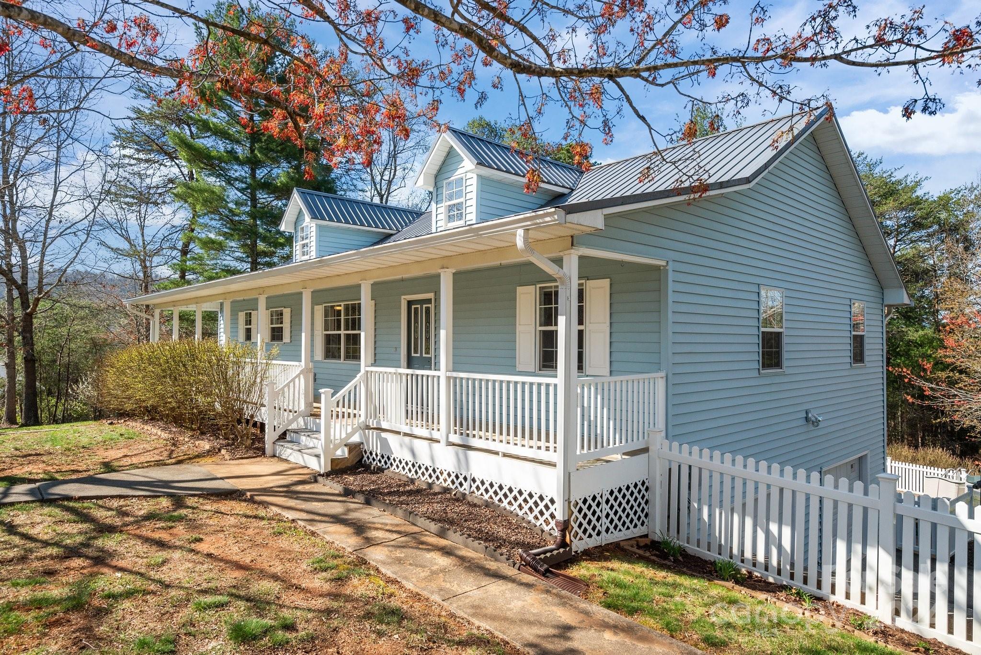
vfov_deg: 59.5
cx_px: 490
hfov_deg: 81.2
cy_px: 328
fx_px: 572
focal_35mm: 21
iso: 800
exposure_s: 1/800
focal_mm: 21
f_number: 9
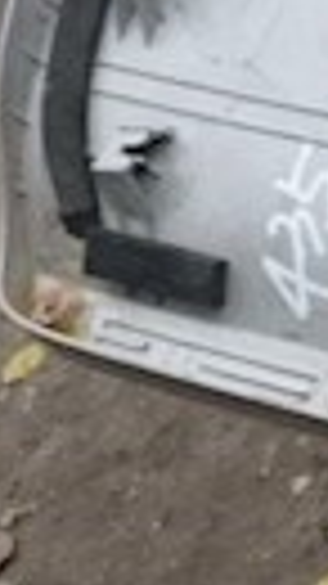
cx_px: 1038
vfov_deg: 16.0
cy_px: 234
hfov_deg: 7.7
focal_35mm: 134
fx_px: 2075
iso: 400
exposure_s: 1/125
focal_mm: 4.5
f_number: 3.9
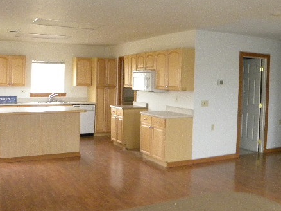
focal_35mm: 38
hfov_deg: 48.8
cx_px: 119
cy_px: 95
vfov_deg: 37.6
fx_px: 308
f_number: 2.8
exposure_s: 1/30
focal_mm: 4.6
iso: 400
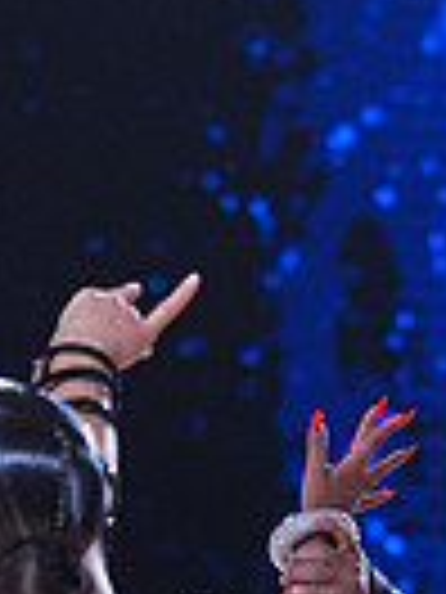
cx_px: 574
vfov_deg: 3.5
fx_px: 9637
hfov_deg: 2.6
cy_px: 1202
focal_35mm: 561
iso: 1000
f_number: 4
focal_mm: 133
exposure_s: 1/400
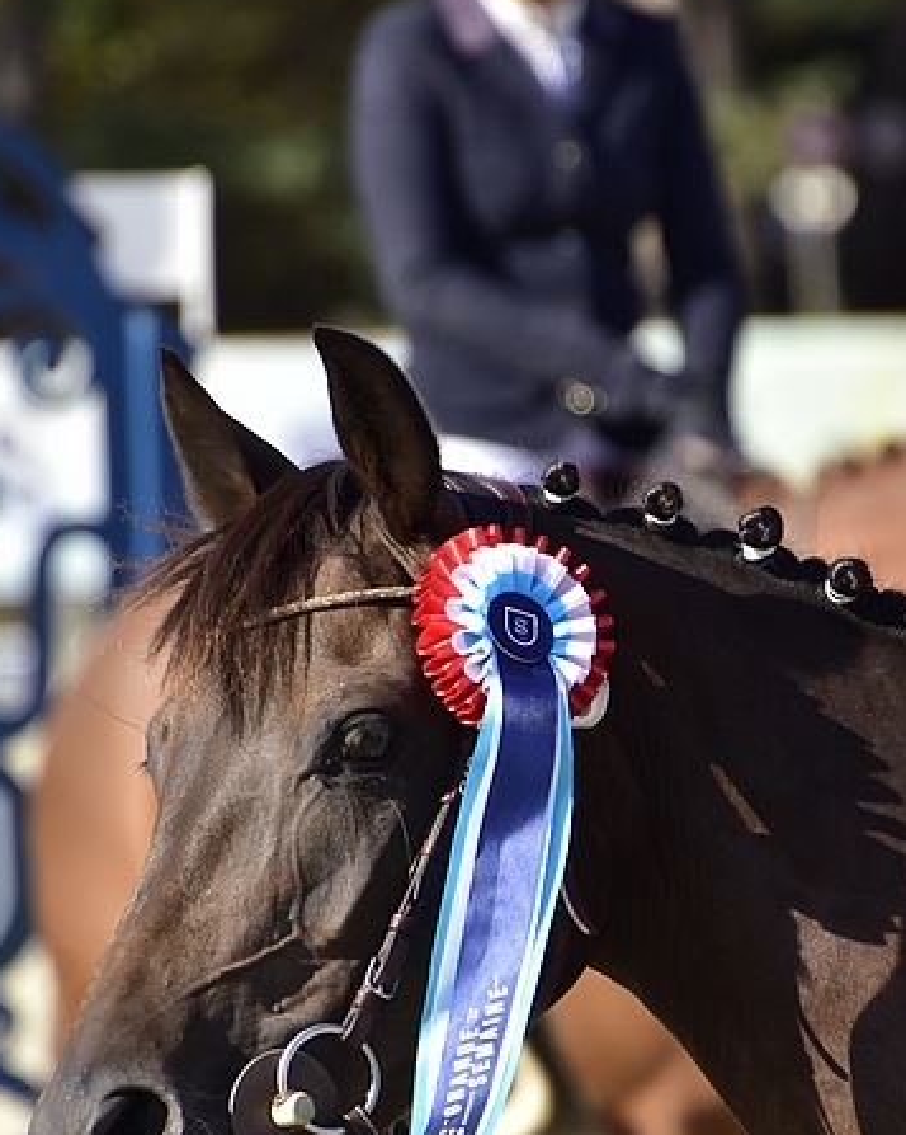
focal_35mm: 749
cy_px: 710
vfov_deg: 2.6
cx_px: 571
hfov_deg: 2.1
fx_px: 25130
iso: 500
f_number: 6.3
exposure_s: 1/1500
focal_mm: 270
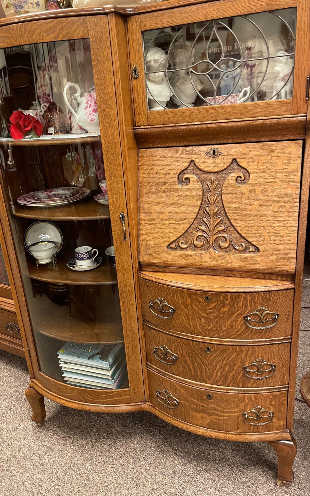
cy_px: 249
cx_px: 144
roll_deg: +7.4
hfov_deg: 44.5
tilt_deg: -19.0
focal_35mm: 28
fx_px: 378
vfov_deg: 66.5
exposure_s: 1/60
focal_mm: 4.2
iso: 250
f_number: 1.6
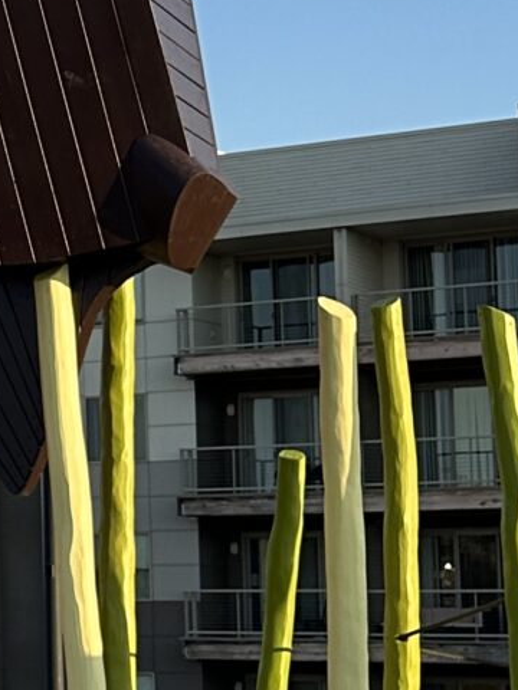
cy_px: 369
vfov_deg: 15.4
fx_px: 2554
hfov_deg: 10.0
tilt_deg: +5.5
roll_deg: -0.2
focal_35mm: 128
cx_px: -780
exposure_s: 1/1692
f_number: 1.78
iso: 80
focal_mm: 6.86
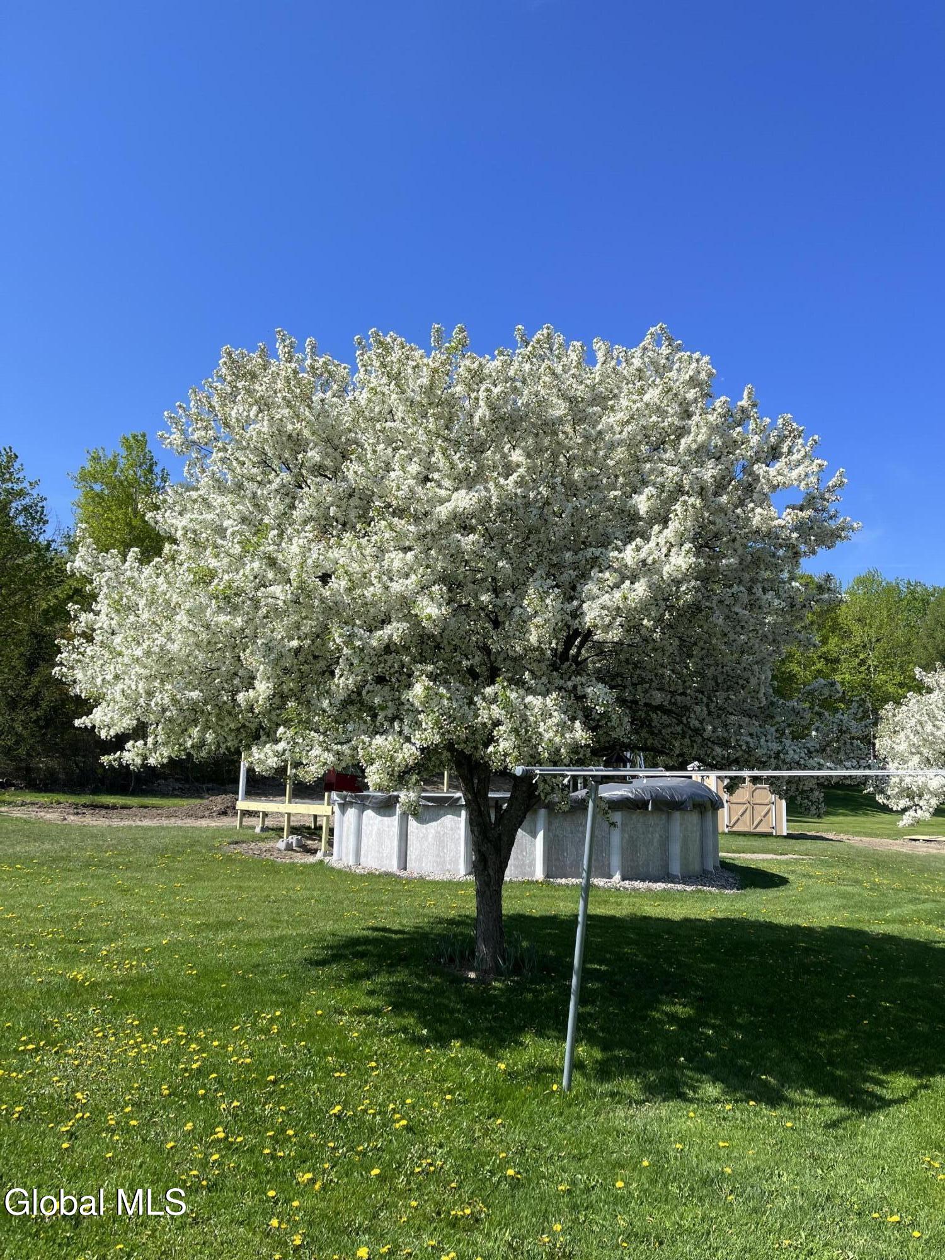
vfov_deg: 67.3
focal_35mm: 26
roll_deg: -1.5
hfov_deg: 53.1
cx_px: 472
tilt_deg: +9.8
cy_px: 630
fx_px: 946
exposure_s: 1/2688
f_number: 1.6
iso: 50
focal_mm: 5.1
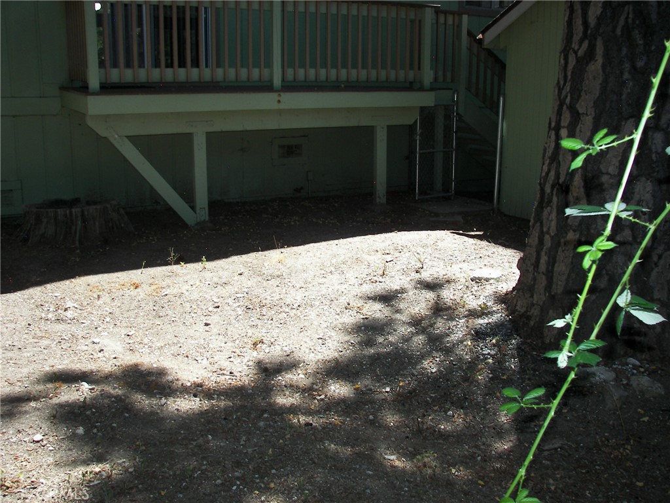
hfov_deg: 51.4
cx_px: 335
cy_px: 252
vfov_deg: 39.7
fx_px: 697
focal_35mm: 36
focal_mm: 6
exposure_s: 1/320
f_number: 2.8
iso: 50
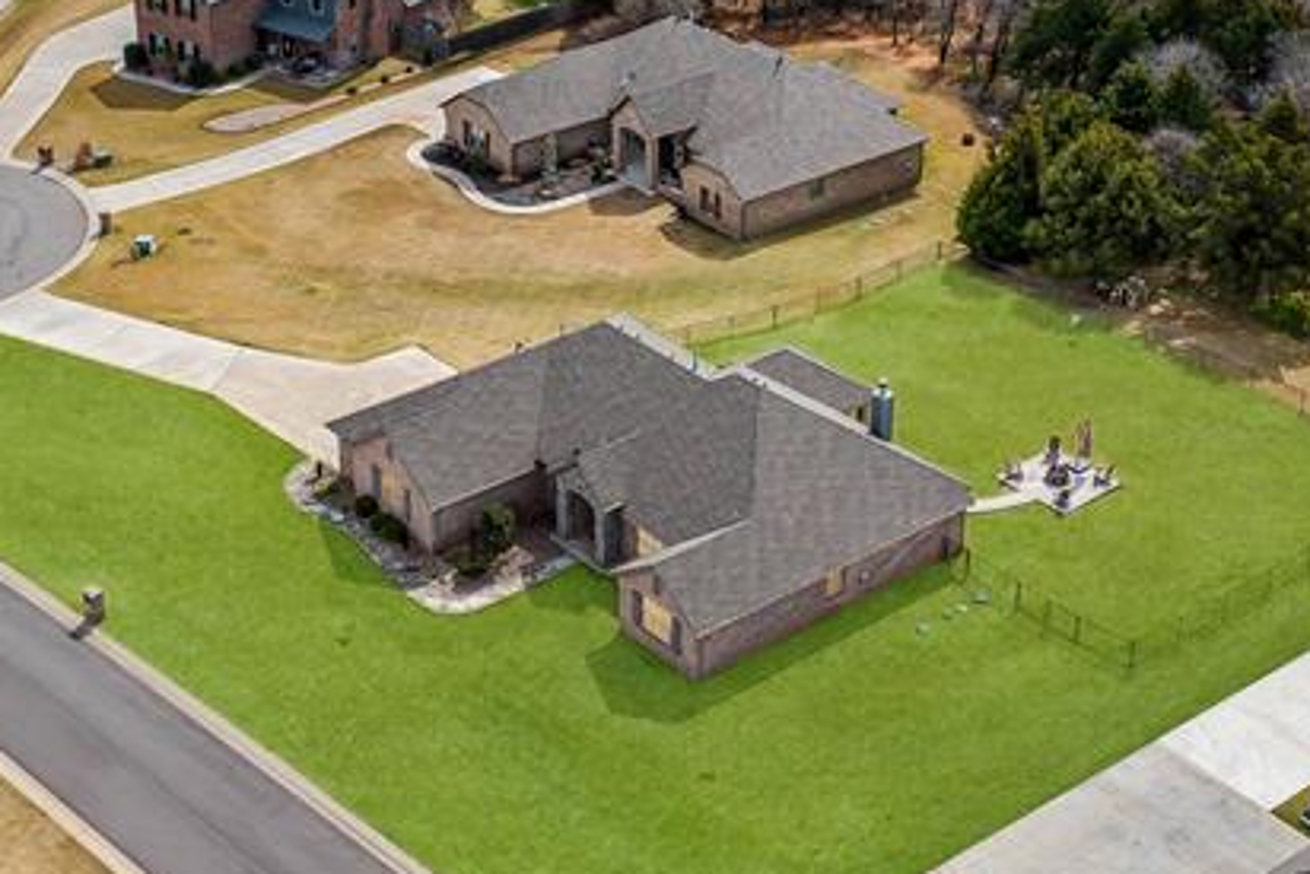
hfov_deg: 32.3
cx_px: 585
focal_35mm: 62
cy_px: 79
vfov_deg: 21.4
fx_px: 2257
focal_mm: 12.29
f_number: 2.8
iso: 150
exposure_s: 1/1000
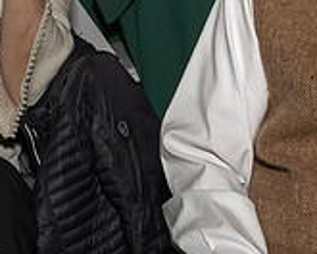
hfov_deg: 12.5
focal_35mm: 150
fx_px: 1407
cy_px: 4
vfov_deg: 10.2
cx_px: 392
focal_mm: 23
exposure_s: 1/250
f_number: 8
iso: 640
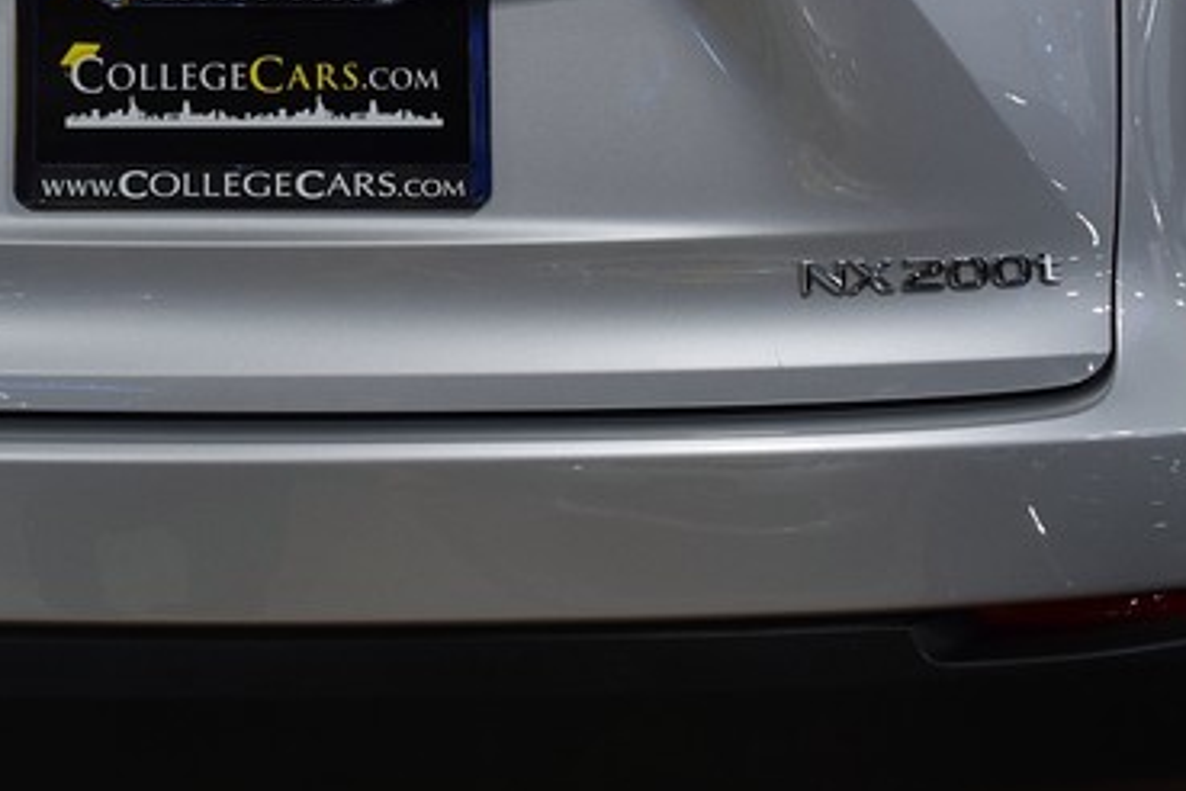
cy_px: 24
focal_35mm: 75
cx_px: 193
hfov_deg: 26.4
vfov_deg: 17.8
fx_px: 2471
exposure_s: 1/60
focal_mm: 18
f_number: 4
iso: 450
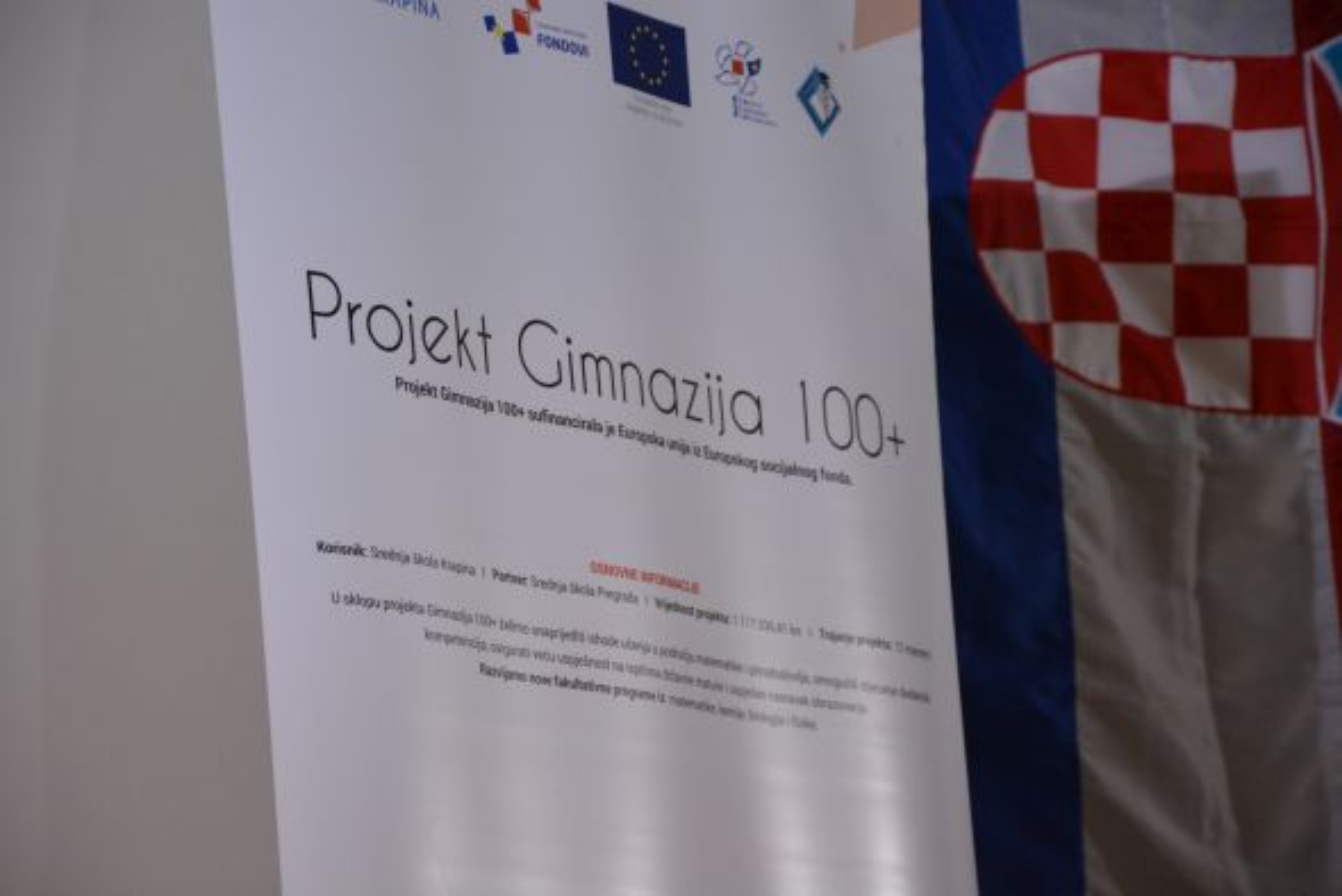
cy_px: 448
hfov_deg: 13.0
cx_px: 671
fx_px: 5874
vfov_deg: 8.7
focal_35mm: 158
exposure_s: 1/60
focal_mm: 105
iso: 1600
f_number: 5.6
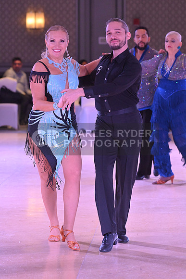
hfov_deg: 8.1
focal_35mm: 170
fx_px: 1317
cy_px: 140
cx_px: 93
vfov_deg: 12.1
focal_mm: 170
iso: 5000
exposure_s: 1/400
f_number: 6.3
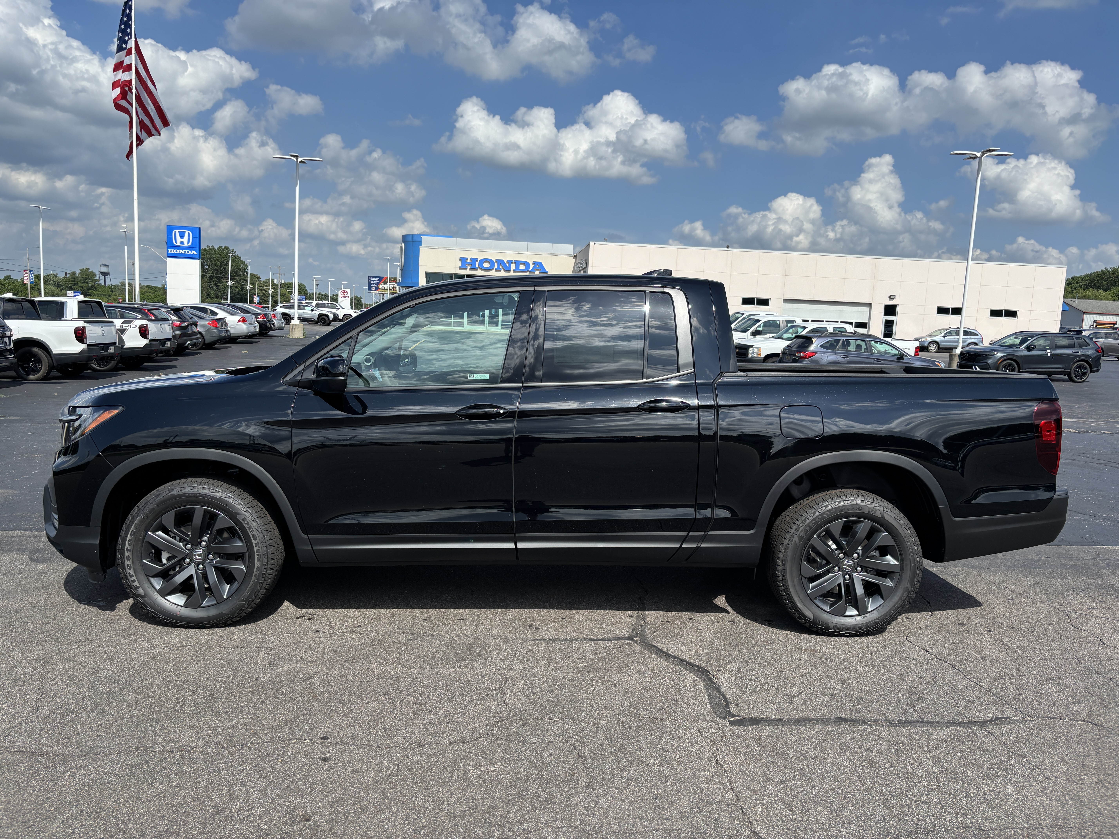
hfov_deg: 67.3
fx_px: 840
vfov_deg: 53.1
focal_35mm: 26
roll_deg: -2.9
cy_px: 420
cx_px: 560
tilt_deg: -8.0
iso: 50
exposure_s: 1/3788
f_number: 1.6
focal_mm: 5.96
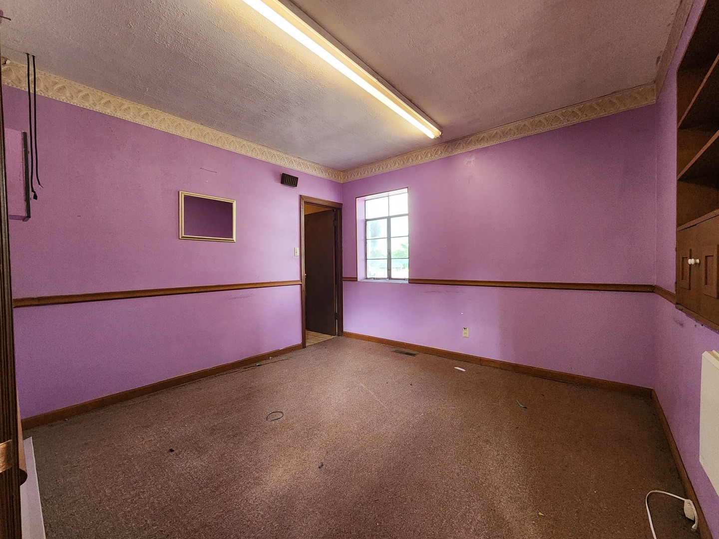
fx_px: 270
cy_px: 270
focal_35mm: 13
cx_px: 360
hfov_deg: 106.2
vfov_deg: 89.9
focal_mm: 2.2
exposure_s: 1/60
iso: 400
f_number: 2.2
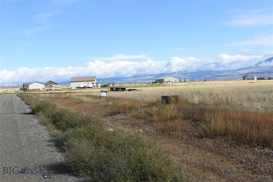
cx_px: 136
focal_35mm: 44
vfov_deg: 30.8
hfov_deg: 45.0
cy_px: 91
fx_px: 330
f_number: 8
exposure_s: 1/250
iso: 100
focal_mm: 29
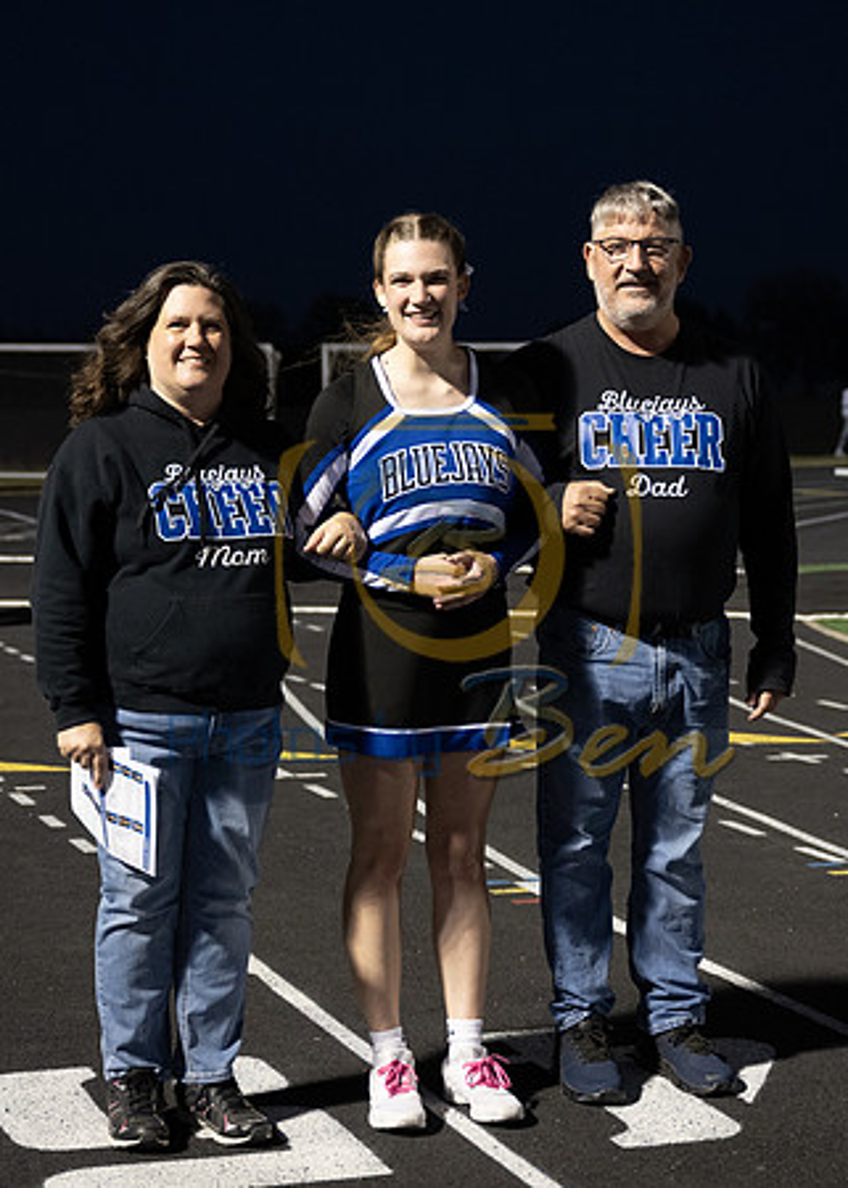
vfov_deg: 25.9
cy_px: 542
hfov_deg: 18.6
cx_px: 456
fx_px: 2585
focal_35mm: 77
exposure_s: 1/160
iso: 1600
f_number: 3.2
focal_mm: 48
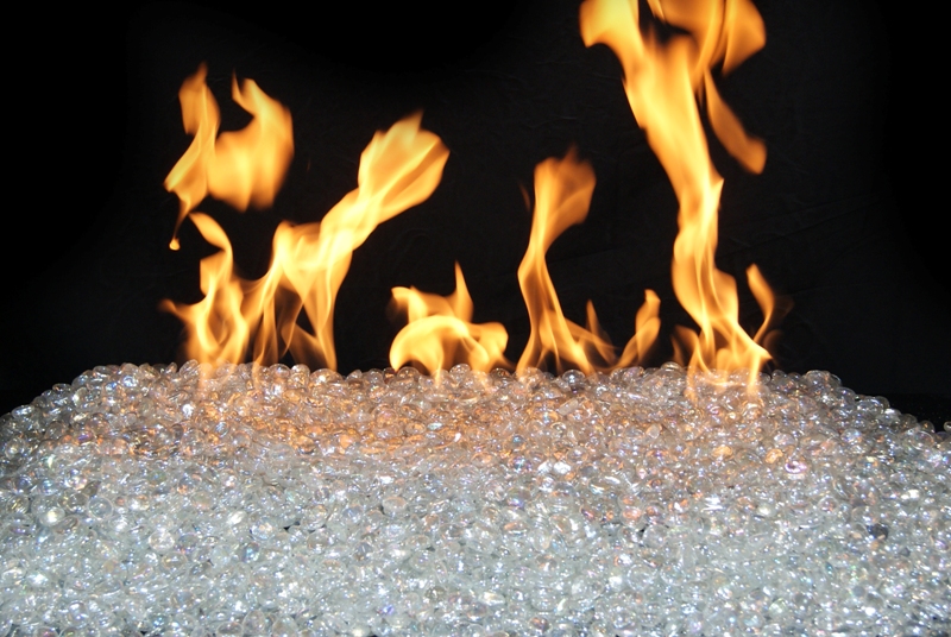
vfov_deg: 25.8
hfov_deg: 37.8
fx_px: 1389
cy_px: 318
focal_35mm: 52
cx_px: 476
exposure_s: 1/80
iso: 160
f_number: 4.5
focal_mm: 35
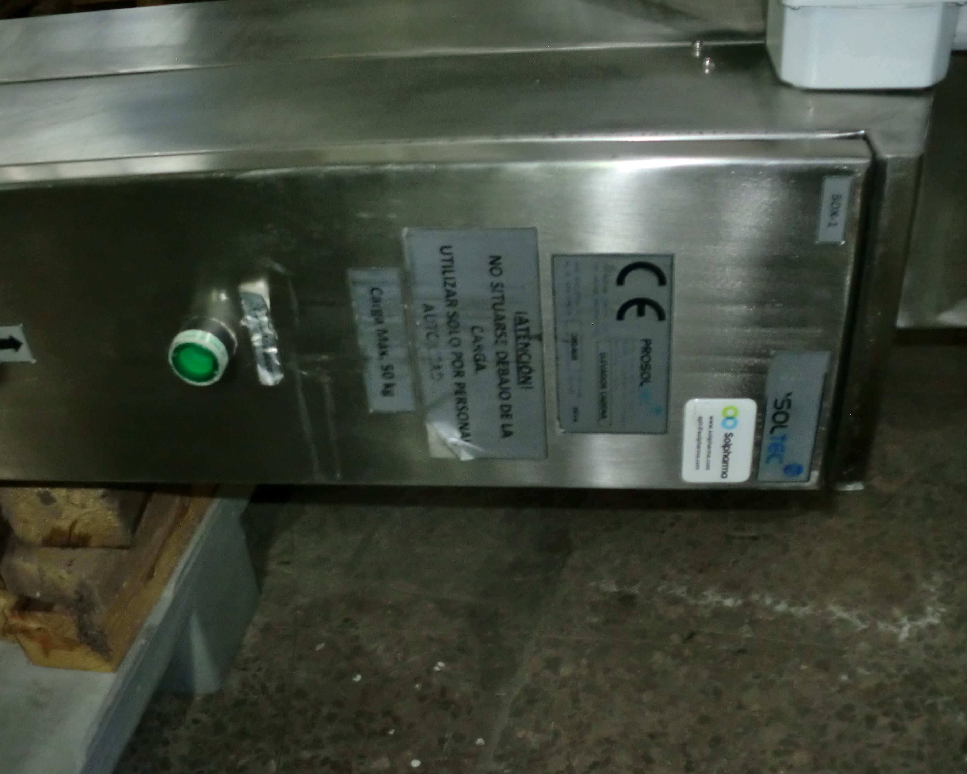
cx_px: 452
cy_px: 382
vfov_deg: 40.1
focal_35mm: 37
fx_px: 1059
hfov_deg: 49.0
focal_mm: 6.3
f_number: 3.1
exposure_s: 1/30
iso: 400
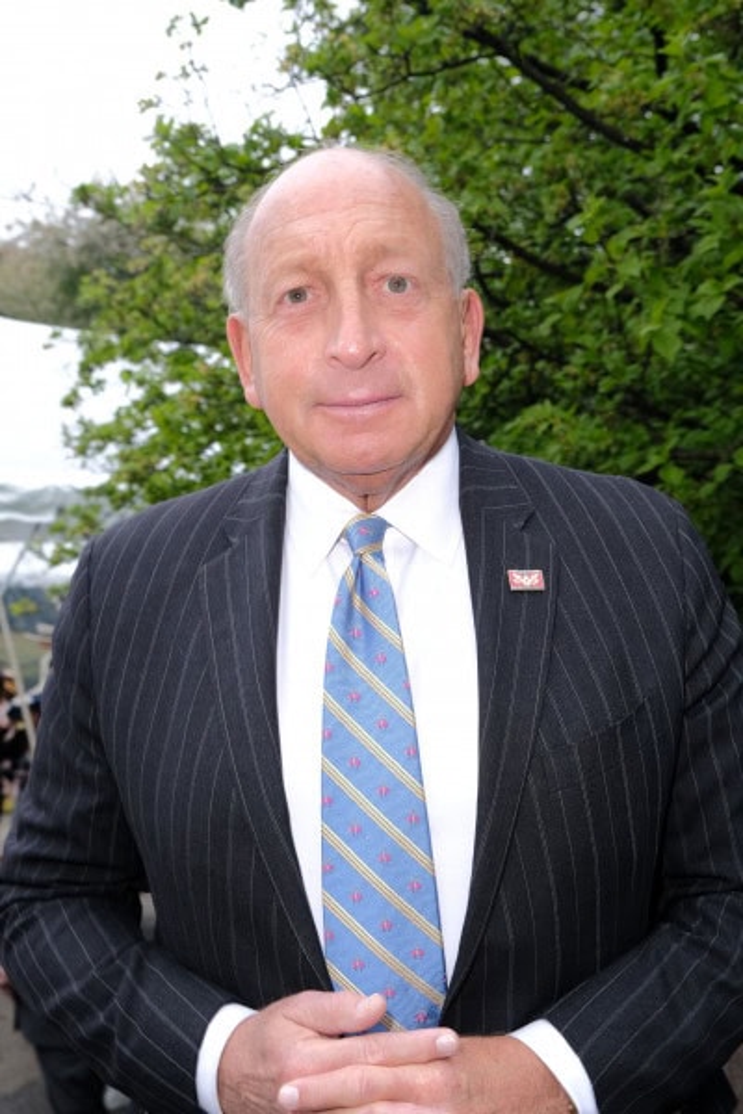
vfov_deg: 47.4
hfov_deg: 32.6
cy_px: 557
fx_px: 1269
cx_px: 372
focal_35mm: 41
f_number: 5.6
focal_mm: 27.5
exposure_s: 1/60
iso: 160
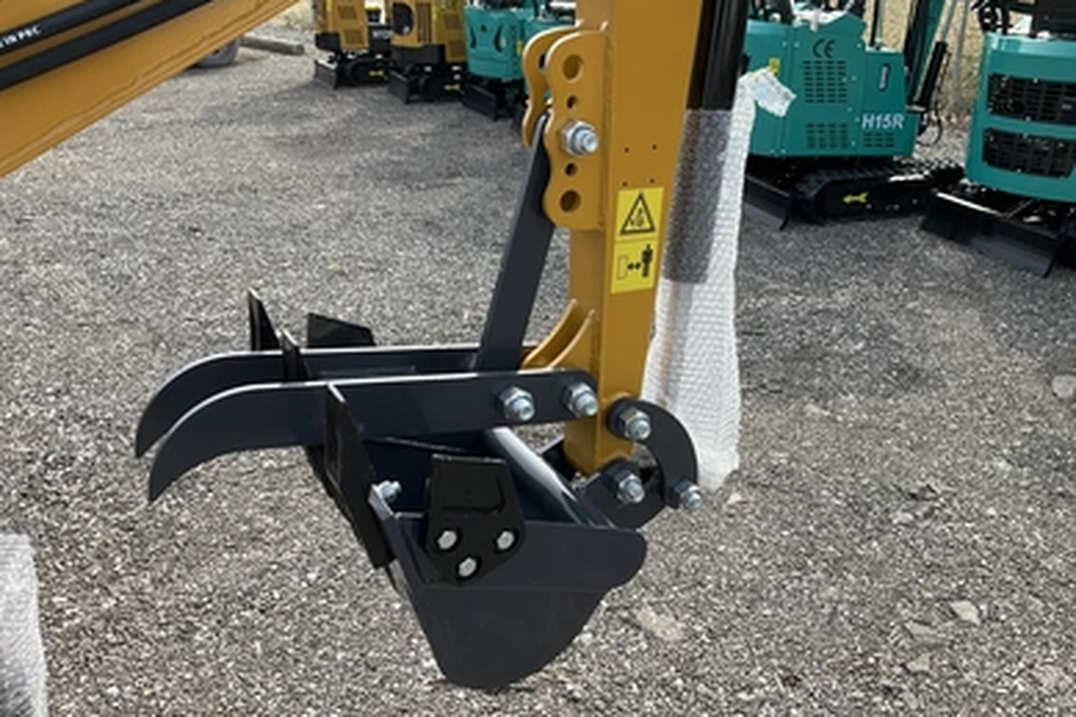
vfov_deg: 42.3
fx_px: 926
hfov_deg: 60.3
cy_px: 360
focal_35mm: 31
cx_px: 550
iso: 25
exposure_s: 1/770
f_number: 1.8
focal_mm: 3
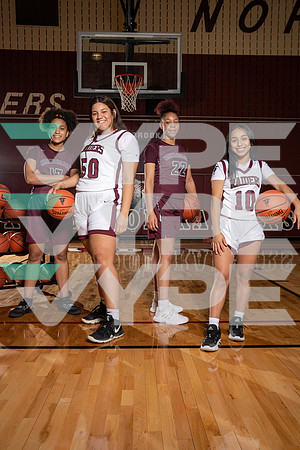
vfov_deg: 58.7
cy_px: 225
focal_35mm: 32
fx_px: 400
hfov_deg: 41.1
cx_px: 150
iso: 500
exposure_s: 1/250
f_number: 8
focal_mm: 32
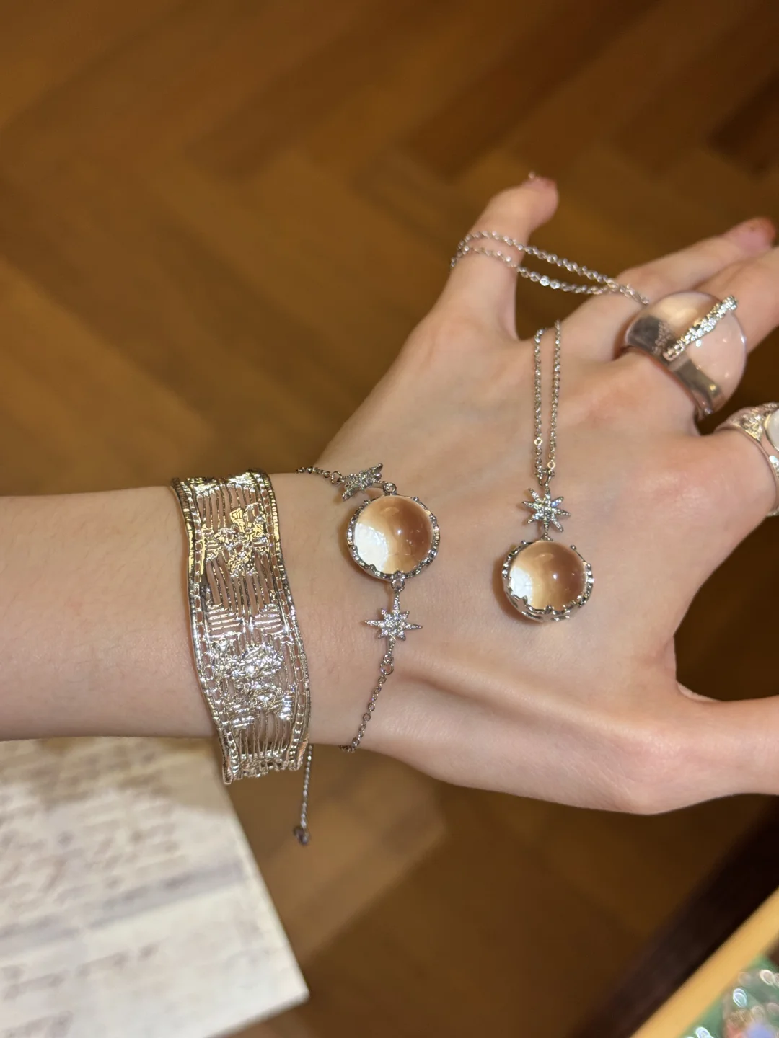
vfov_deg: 39.7
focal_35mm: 48
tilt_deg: -60.0
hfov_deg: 30.3
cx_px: 390
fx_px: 1440
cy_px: 519
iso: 80
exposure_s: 1/50
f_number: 1.78
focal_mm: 6.76
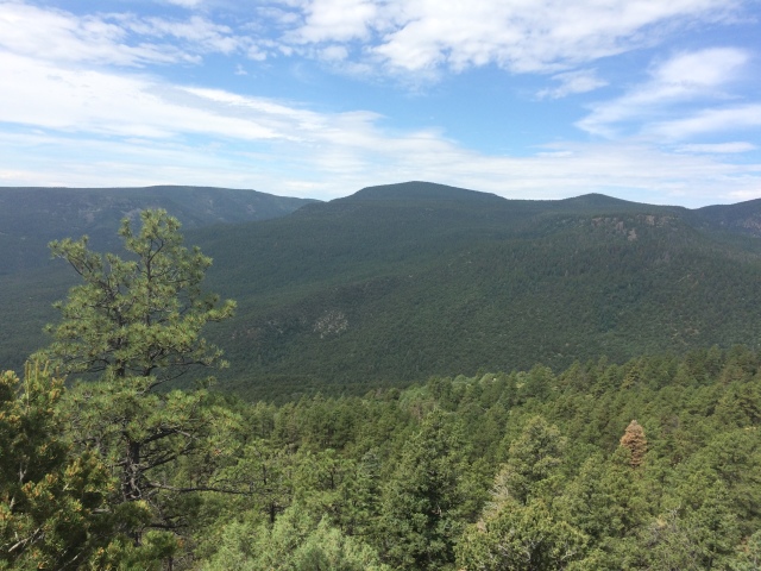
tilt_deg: -8.2
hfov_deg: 61.7
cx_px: 380
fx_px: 638
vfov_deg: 48.2
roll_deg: -2.6
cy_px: 286
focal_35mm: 29
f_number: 2.2
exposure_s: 1/1520
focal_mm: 4.15
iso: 32
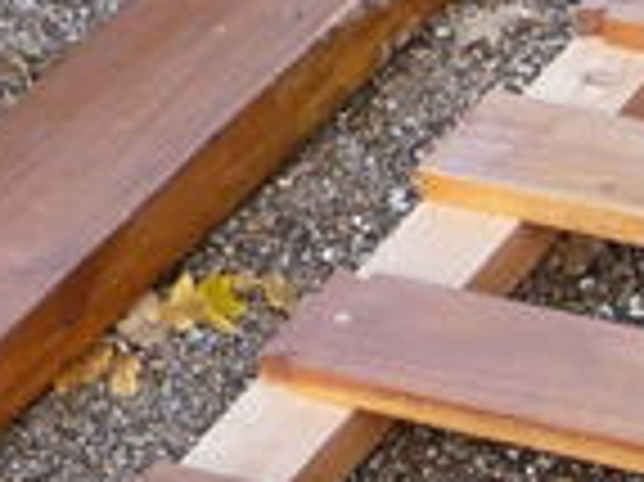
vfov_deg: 7.0
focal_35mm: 210
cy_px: 532
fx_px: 3904
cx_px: 1216
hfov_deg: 9.0
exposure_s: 1/50
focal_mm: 5.2
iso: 100
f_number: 3.3
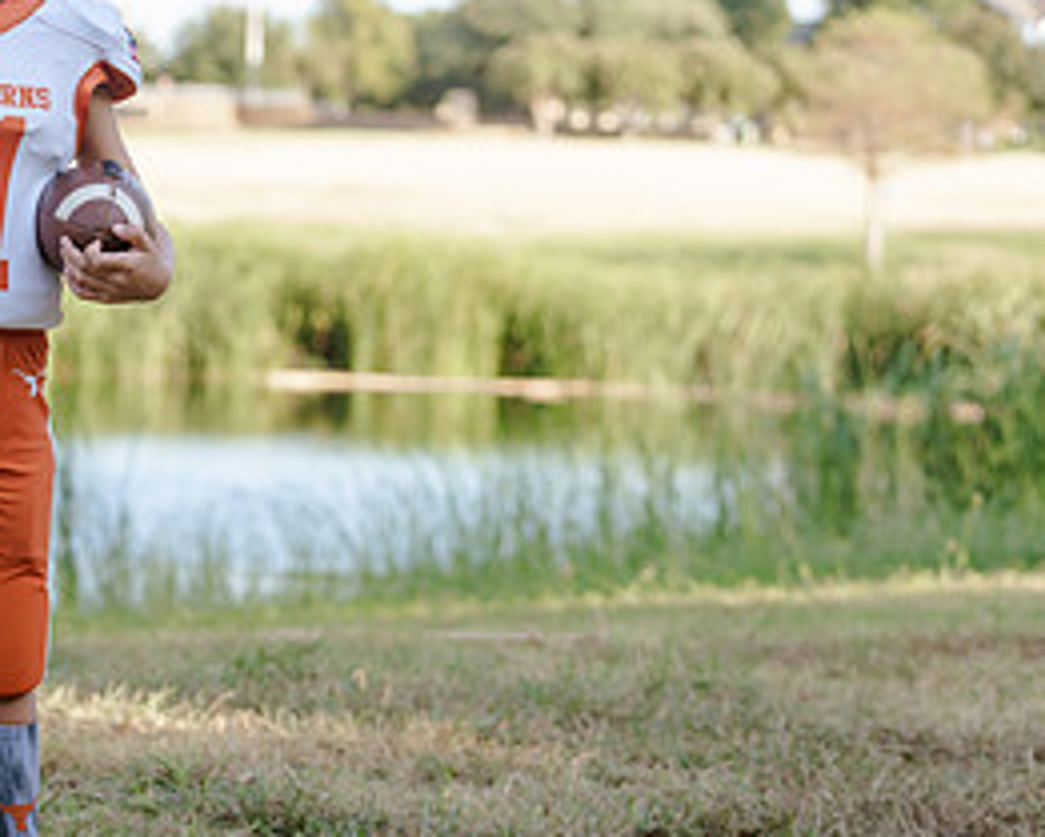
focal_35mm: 146
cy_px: 382
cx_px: -48
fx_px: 4517
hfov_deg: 13.0
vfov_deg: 10.6
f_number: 3.2
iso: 160
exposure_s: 1/320
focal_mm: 70
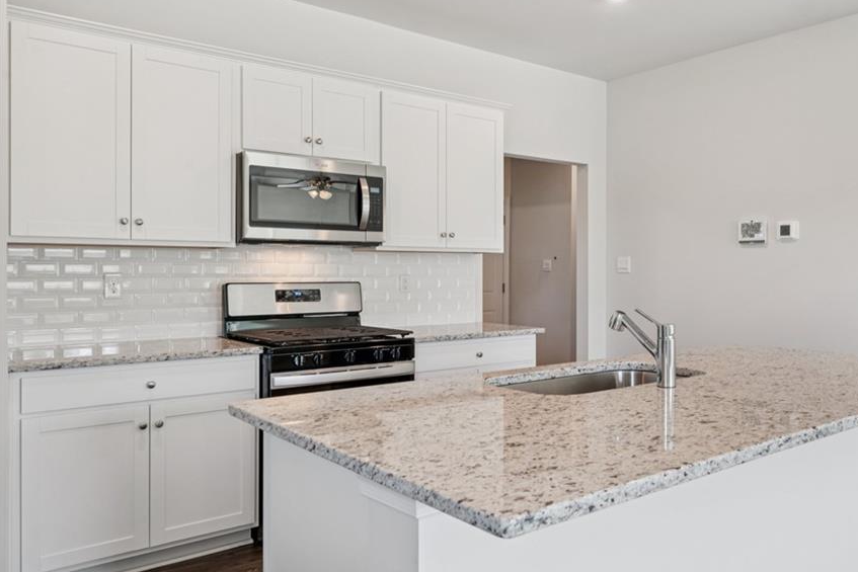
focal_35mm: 29
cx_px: 516
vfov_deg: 45.0
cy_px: 269
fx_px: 691
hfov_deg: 63.1
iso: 100
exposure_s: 1/8
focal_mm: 24
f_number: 8
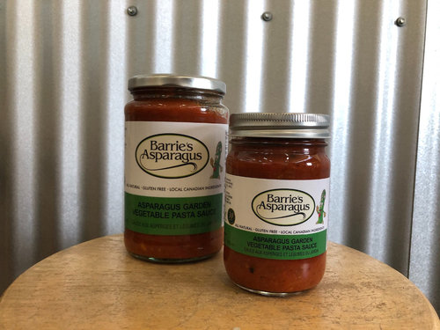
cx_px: 220
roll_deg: -1.1
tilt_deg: -5.6
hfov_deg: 63.4
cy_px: 165
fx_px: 356
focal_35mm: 28
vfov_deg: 49.7
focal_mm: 3.99
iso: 40
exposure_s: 1/30
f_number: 1.8
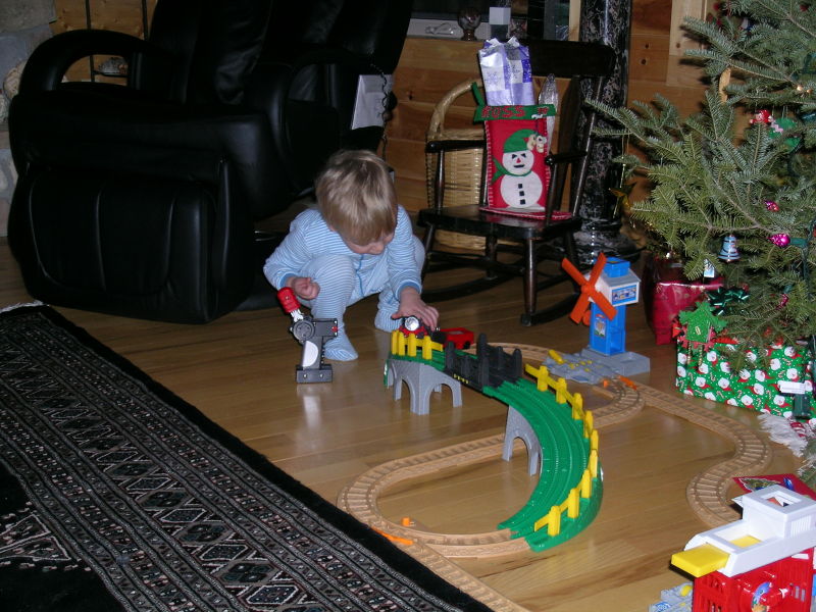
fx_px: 1249
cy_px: 306
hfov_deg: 36.2
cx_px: 408
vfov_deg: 27.5
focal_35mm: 53
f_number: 3.5
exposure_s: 1/60.1
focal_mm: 11.1
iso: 92
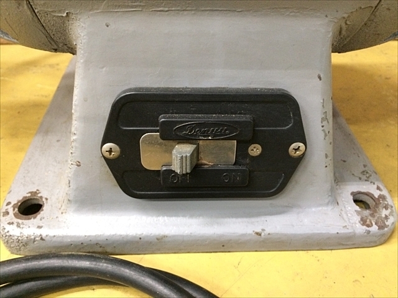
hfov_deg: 61.7
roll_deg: -0.1
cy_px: 149
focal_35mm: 29
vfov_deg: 48.2
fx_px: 333
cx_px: 199
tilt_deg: -41.8
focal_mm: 4.15
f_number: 2.2
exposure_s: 1/17
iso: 320
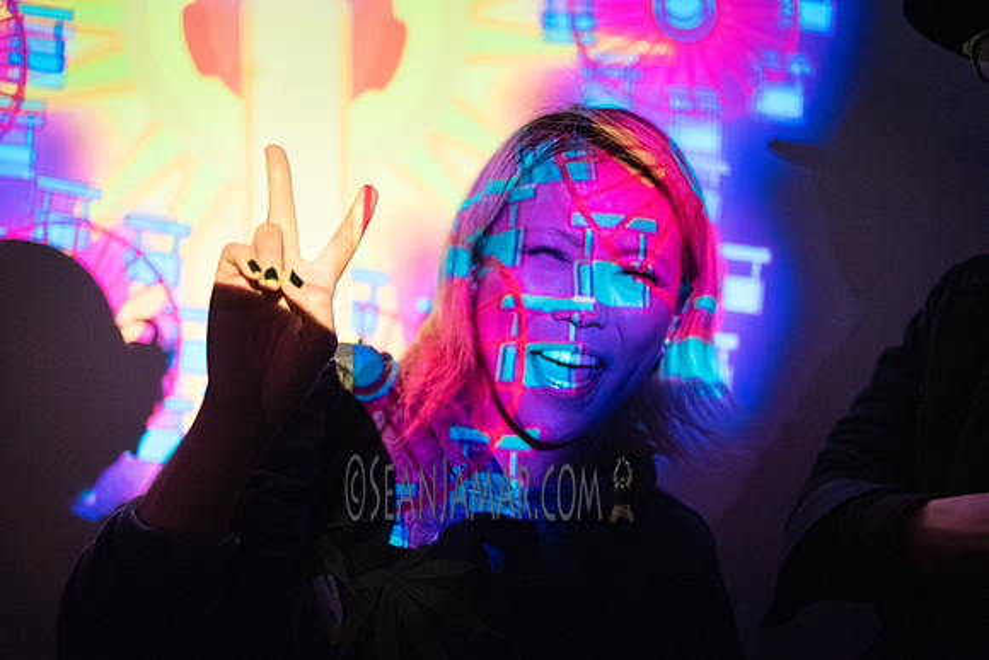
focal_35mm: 35
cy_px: 330
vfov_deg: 37.9
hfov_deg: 54.4
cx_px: 494
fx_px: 962
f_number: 2
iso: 5000
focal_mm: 35
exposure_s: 1/500
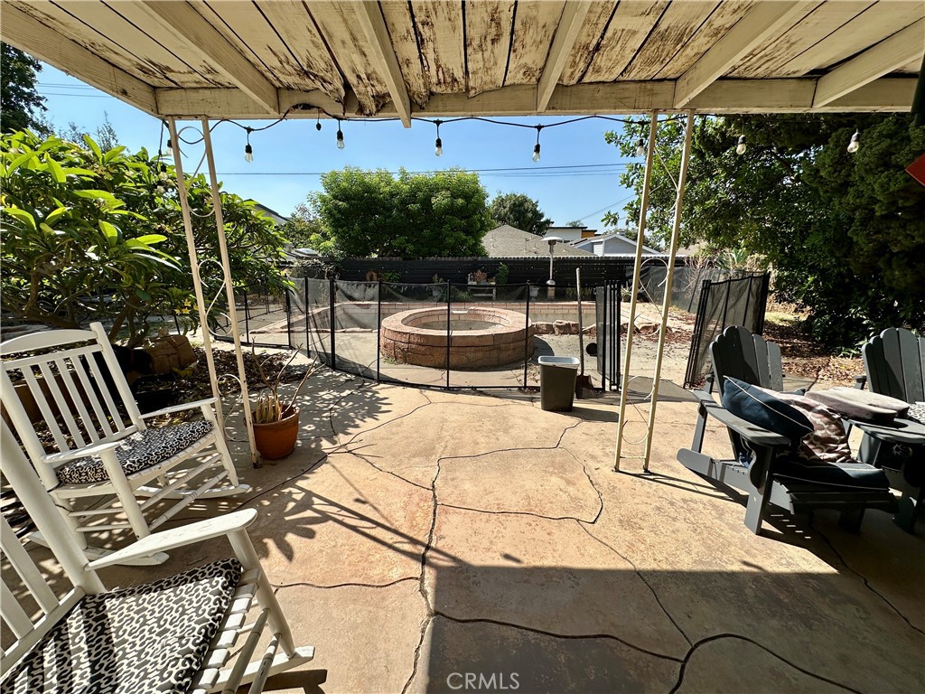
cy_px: 347
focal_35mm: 14
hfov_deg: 102.1
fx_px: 374
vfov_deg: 85.7
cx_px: 462
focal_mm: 2.22
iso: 40
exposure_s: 1/1453
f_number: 2.2
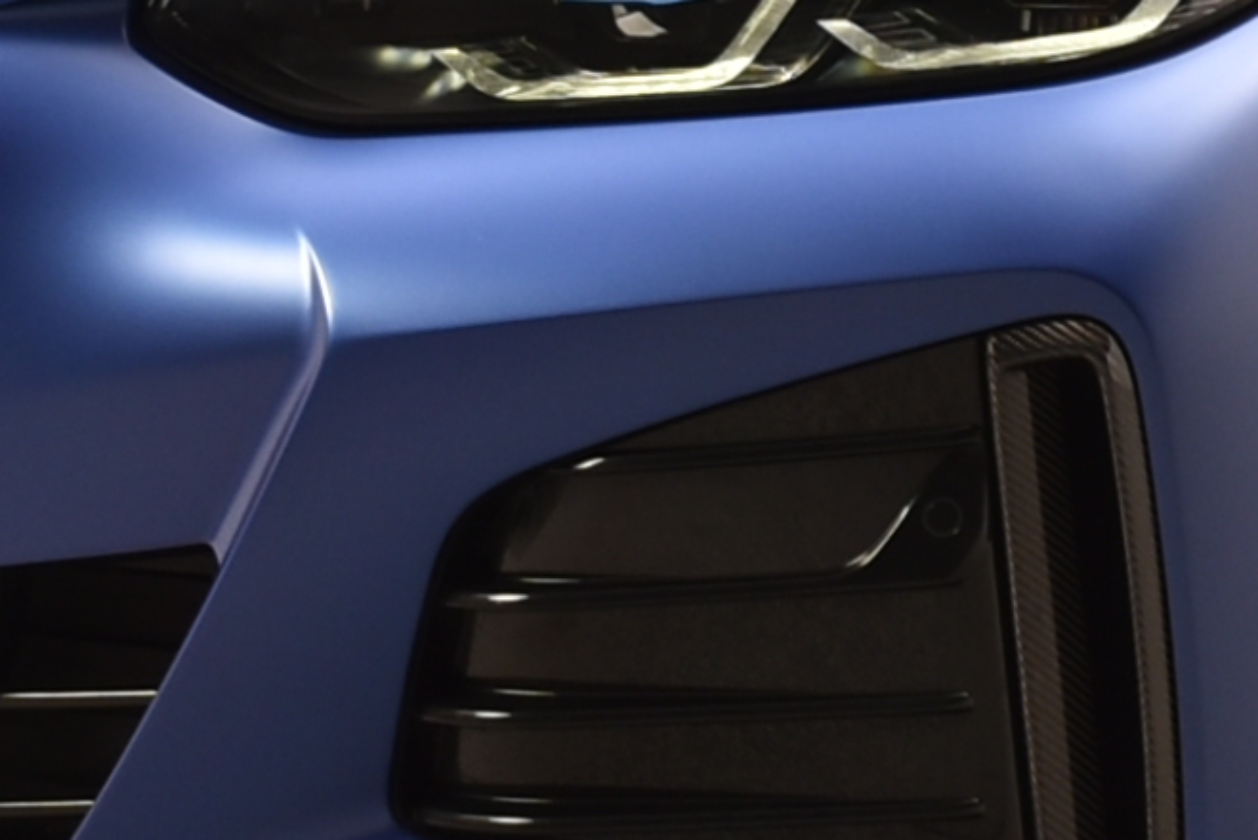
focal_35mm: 266
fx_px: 9299
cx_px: 1571
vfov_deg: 5.1
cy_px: -682
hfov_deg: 7.7
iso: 100
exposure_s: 1/200
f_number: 7.1
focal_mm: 26
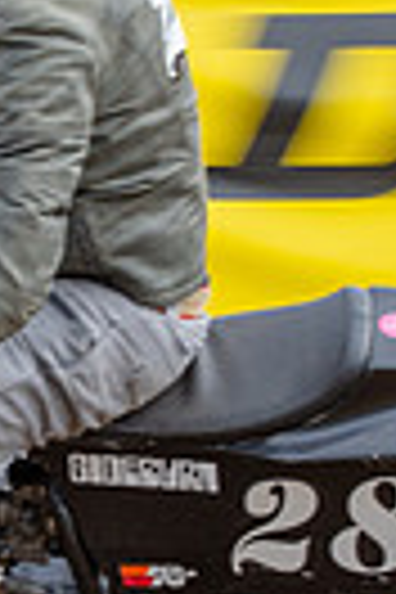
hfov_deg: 2.7
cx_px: -50
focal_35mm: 518
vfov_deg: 4.0
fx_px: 8546
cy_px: 313
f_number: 11
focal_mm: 78
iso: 200
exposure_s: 1/100
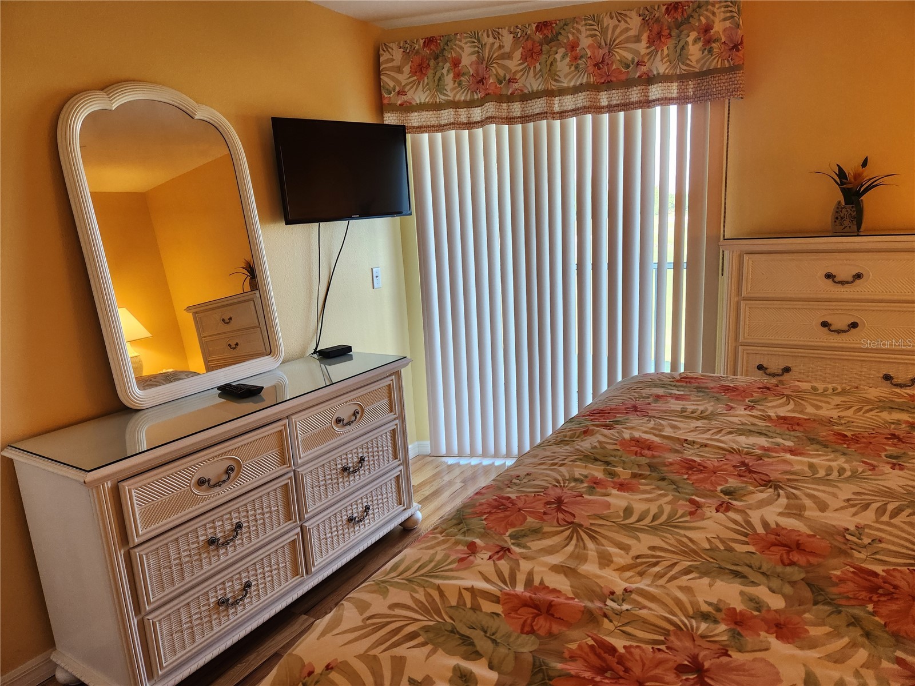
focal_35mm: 23
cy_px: 343
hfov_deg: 73.9
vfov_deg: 58.9
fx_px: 608
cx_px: 458
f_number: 1.8
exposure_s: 1/120
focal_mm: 5.4
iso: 160
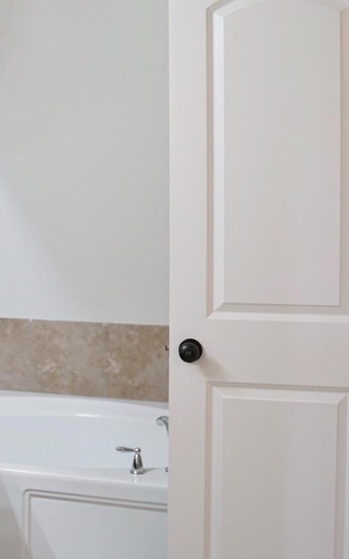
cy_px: 224
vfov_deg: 36.2
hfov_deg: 22.3
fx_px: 853
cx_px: 7
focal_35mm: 56
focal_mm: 28
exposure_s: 1/60
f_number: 2.8
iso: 800
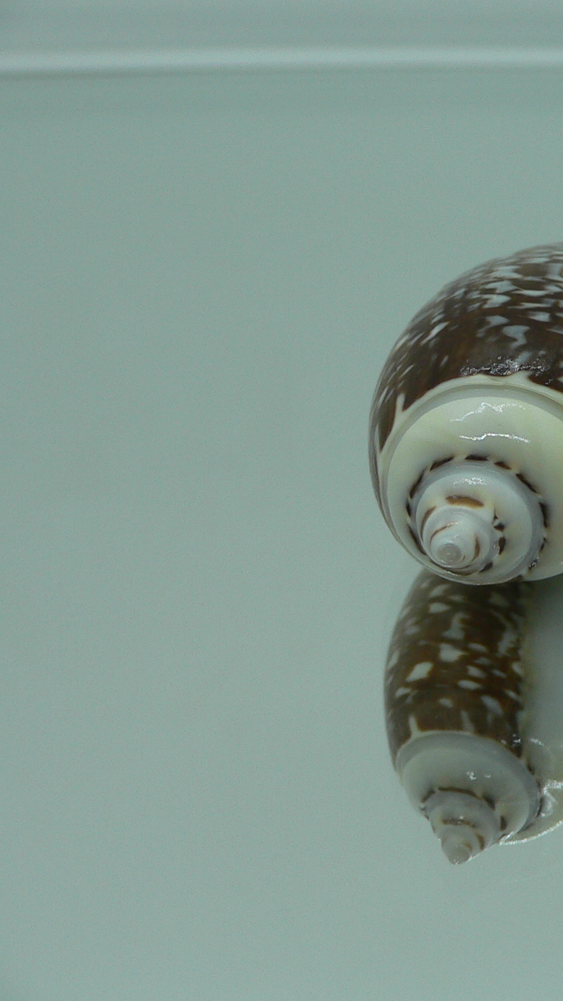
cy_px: 501
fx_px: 1353
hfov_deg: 22.6
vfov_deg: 40.6
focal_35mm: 51
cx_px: 554
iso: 80
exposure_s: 1/60
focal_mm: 4.6
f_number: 2.8
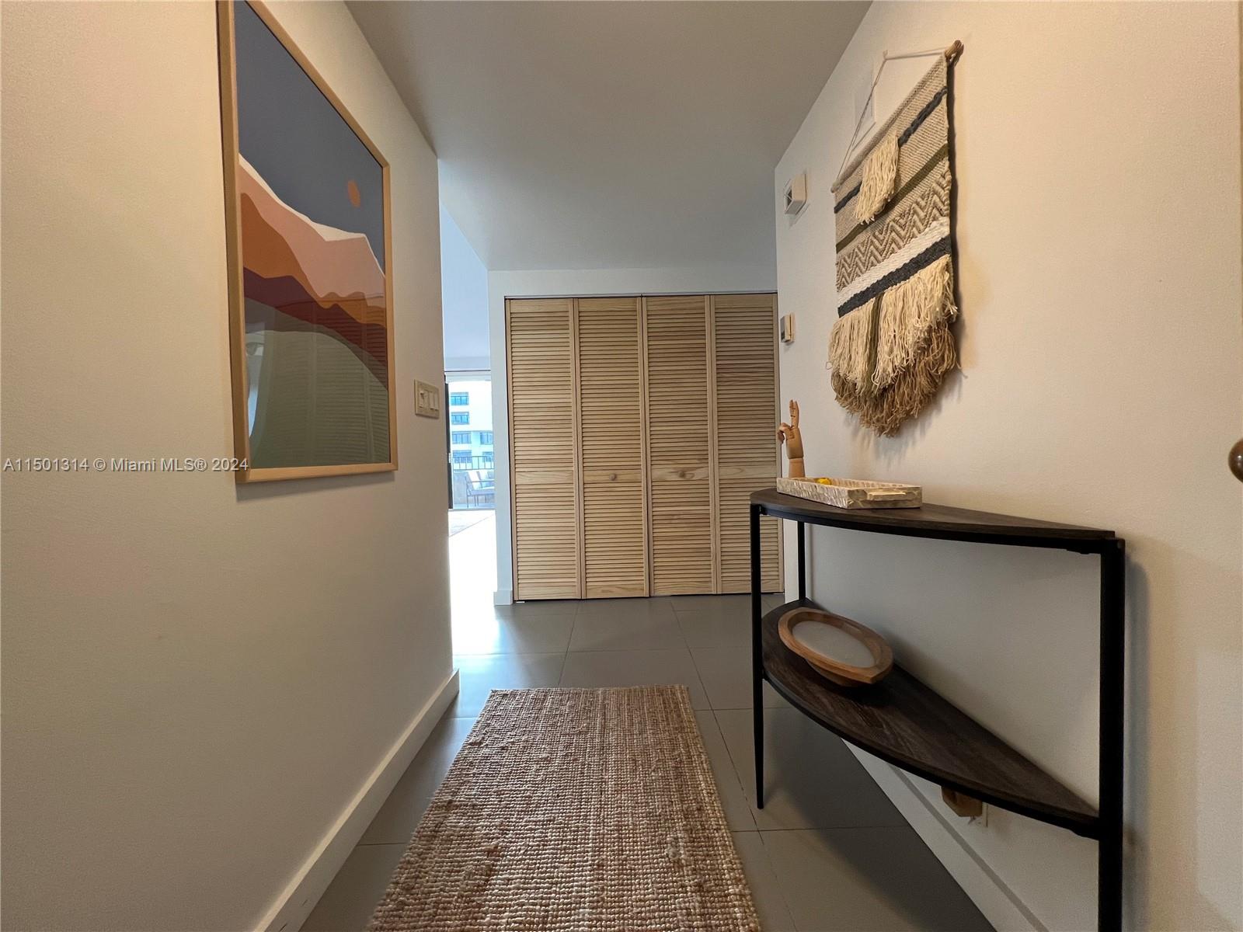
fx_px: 467
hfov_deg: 106.2
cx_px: 622
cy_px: 466
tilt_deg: -1.5
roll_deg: +2.0
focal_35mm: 13
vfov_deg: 89.9
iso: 125
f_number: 1.8
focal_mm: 1.57
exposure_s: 1/60
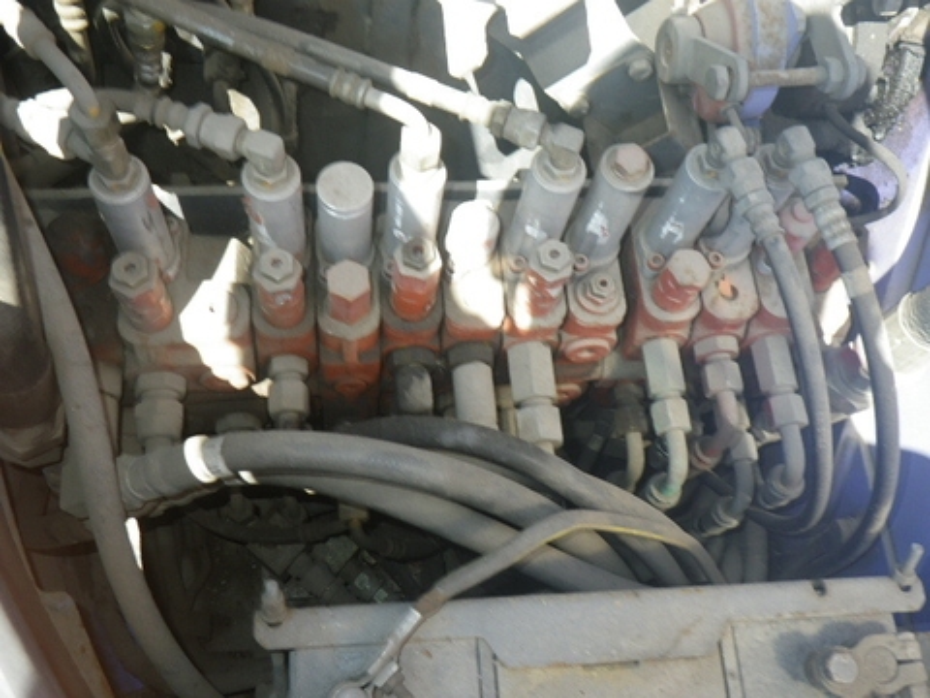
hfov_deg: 54.0
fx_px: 913
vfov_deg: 41.8
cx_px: 465
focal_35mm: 34
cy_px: 349
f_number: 3.8
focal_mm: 6.1
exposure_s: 1/80
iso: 80
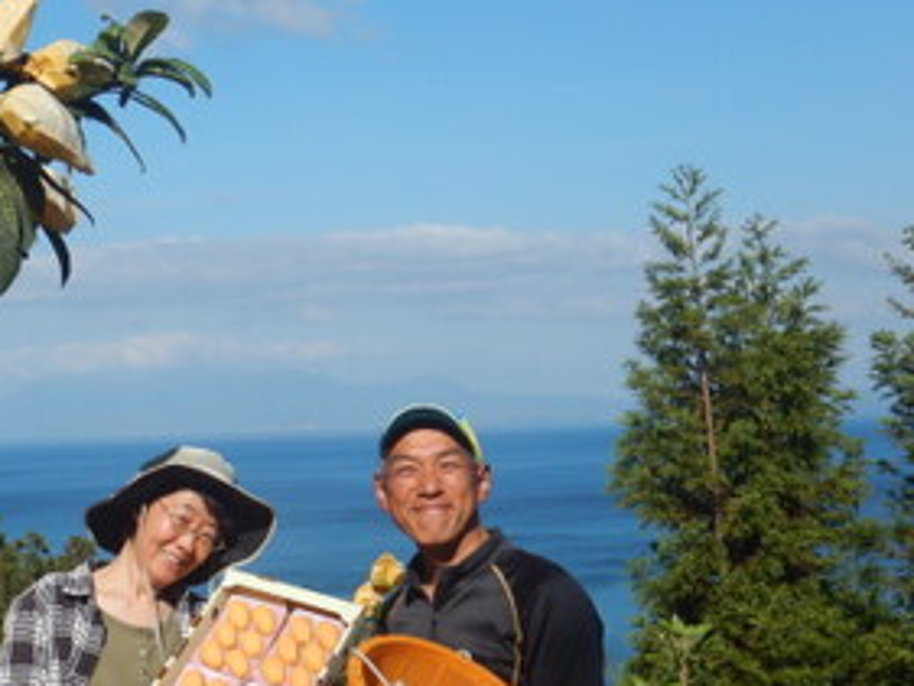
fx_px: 2166
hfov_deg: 23.5
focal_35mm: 82
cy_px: 416
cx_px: 189
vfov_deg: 18.0
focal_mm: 8.5
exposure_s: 1/1250
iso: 125
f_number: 4.3
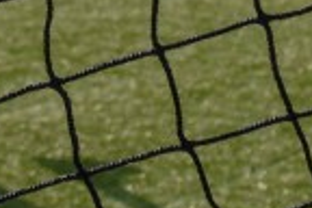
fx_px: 1950
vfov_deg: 5.9
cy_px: -301
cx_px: 67
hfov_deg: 9.1
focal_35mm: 225
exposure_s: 1/1500
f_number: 5.6
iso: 400
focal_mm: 20
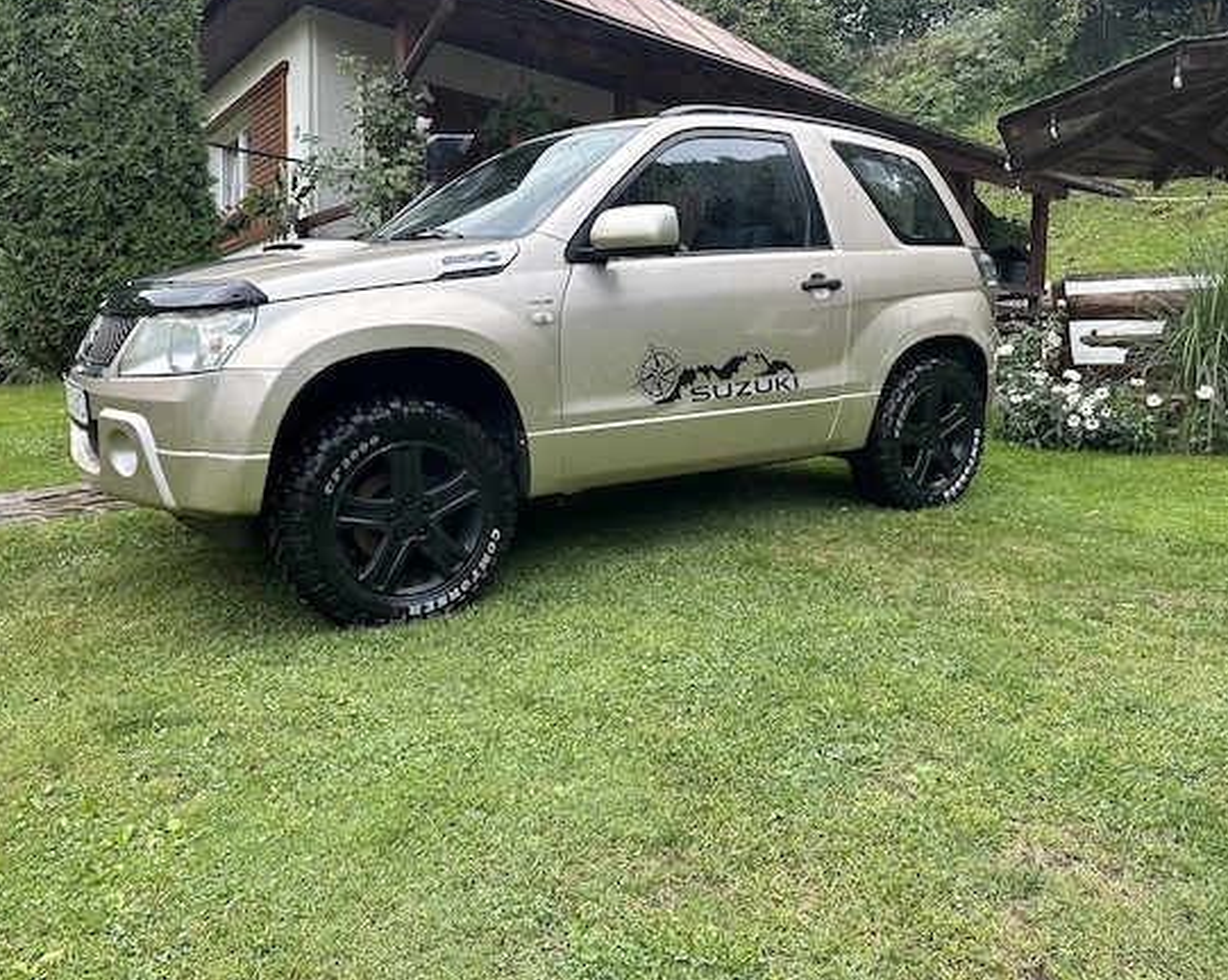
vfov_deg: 54.9
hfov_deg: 66.0
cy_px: 476
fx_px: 944
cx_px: 654
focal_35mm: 26
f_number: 1.78
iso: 80
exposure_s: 1/362
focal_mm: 6.86
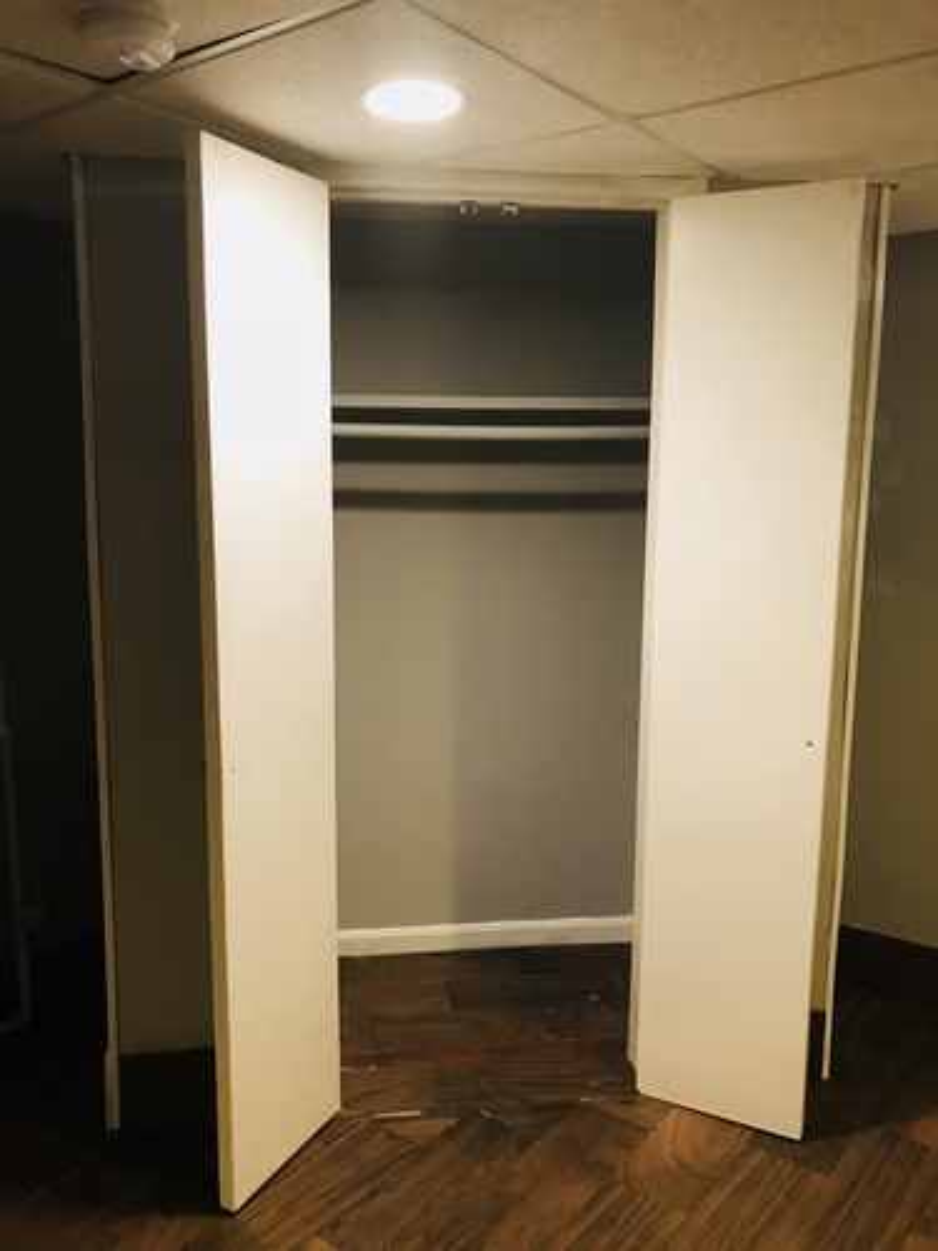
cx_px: 469
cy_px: 626
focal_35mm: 28
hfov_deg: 49.7
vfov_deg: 63.4
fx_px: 1012
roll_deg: -1.3
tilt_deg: -7.4
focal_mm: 3.99
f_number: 1.8
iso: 80
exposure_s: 1/15
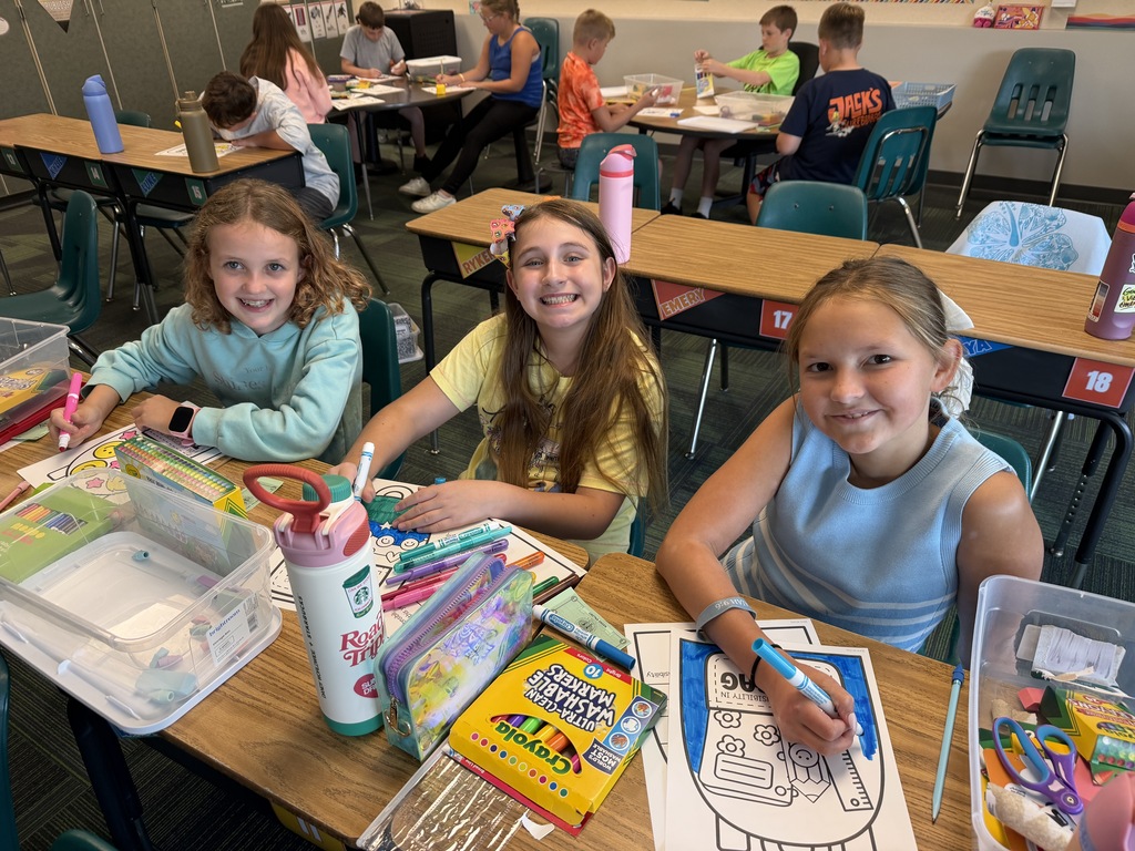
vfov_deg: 56.8
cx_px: 568
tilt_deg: -31.4
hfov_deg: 71.6
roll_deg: +2.2
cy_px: 426
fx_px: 787
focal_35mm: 24
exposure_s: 1/100
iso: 125
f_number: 1.78
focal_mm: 6.76
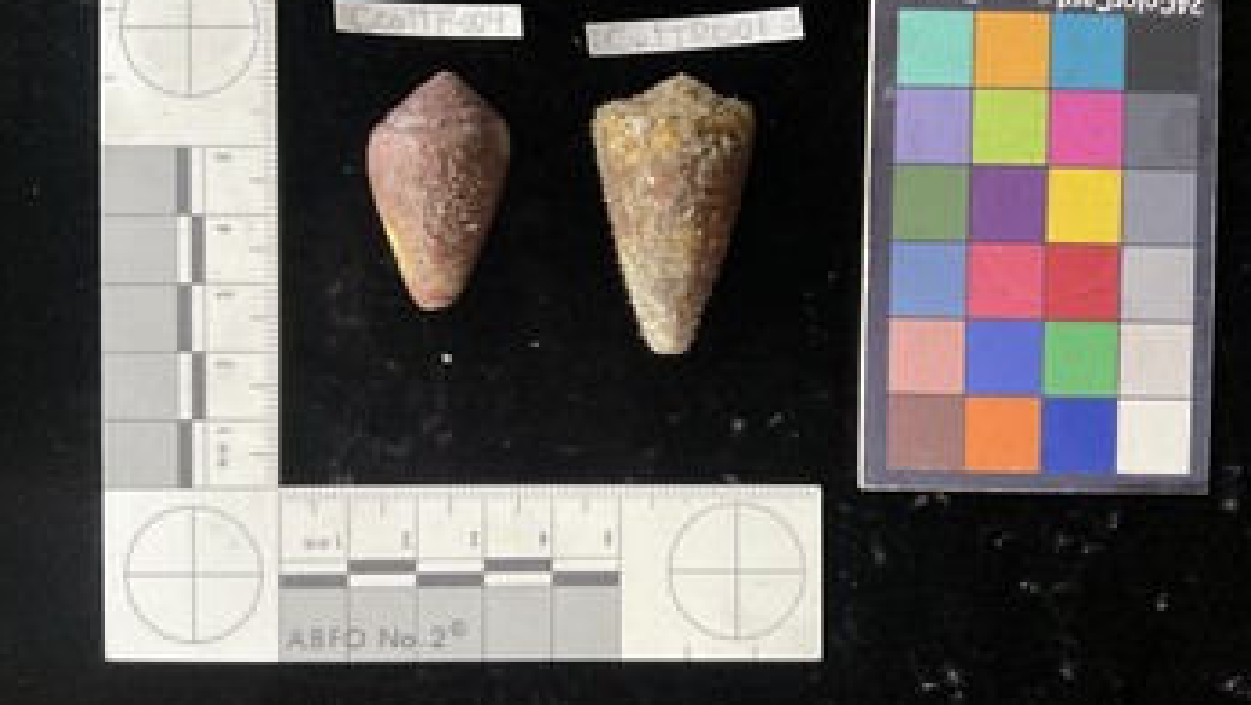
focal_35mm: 32
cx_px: 622
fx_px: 1062
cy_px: 306
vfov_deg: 36.7
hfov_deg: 61.0
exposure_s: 1/60
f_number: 1.8
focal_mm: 3
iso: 200
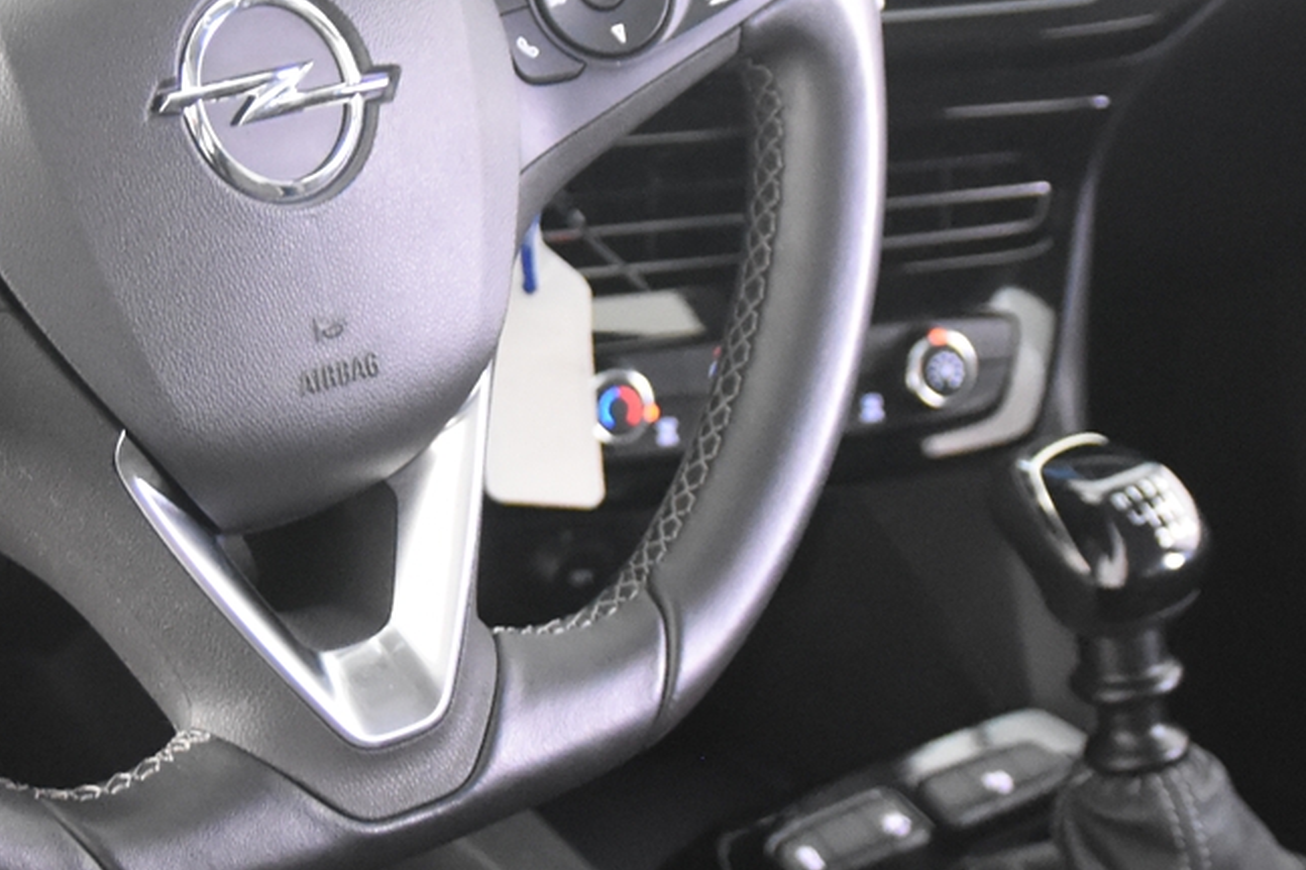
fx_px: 3554
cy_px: 321
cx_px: 390
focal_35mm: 98
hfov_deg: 20.7
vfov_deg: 13.9
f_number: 3
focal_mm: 22
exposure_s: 1/30
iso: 4000
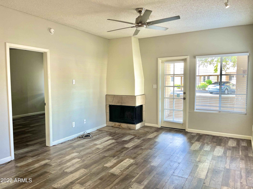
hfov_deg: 67.3
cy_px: 94
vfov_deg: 53.1
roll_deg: +0.7
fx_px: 190
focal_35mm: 26
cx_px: 126
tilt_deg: -4.5
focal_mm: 5.1
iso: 80
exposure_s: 1/120
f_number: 1.6
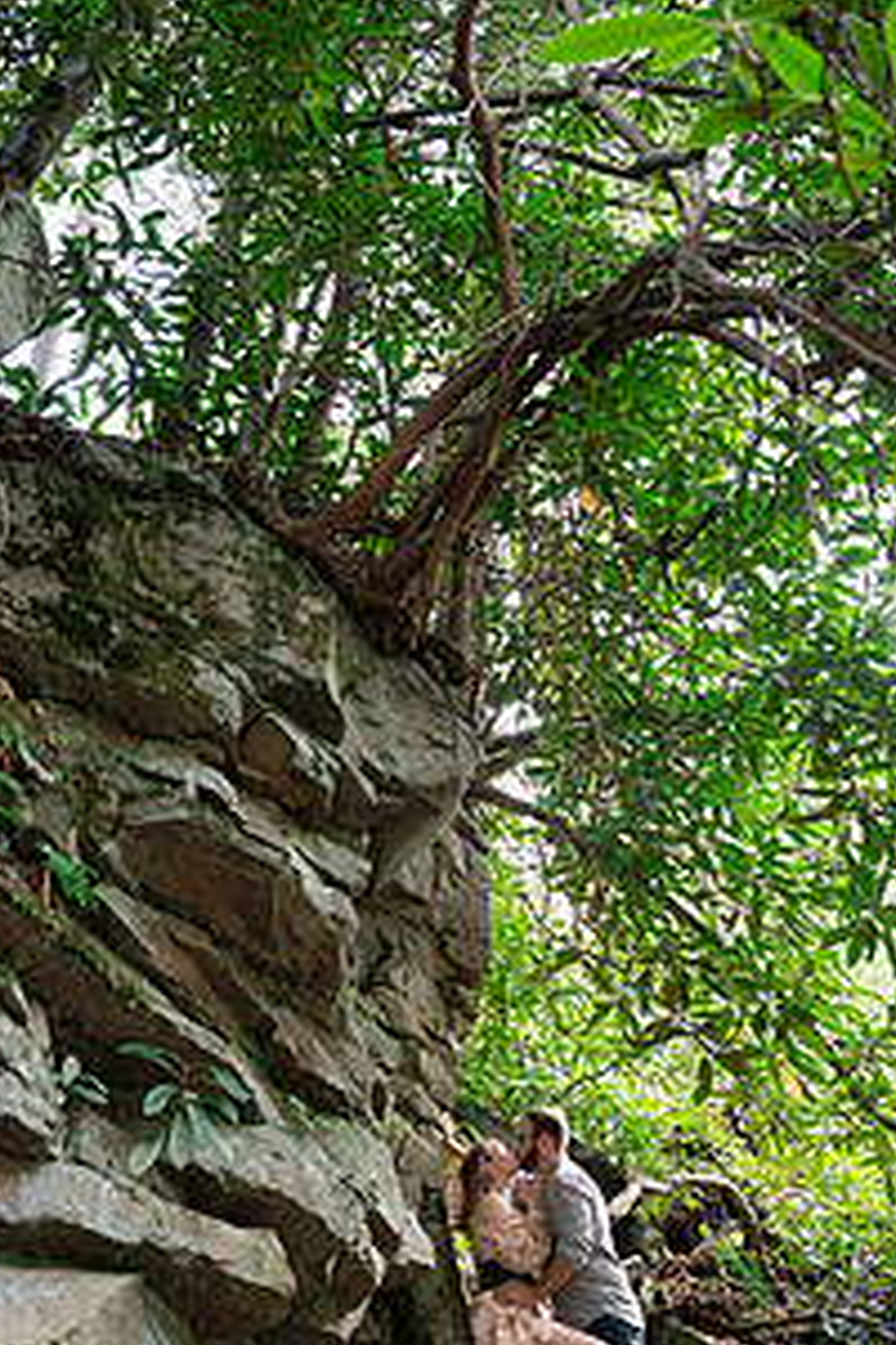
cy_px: 883
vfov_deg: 52.2
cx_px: 457
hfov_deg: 36.9
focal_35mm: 36
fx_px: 1344
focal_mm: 24
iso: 1250
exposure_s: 1/160
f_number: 2.8
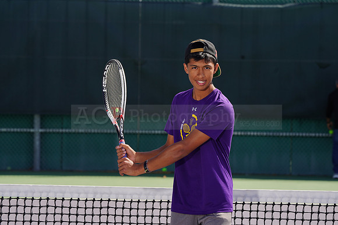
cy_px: 112
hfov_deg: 10.5
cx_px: 169
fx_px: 1841
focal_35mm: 196
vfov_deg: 7.0
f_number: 9
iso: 100
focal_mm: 196
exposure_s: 1/250
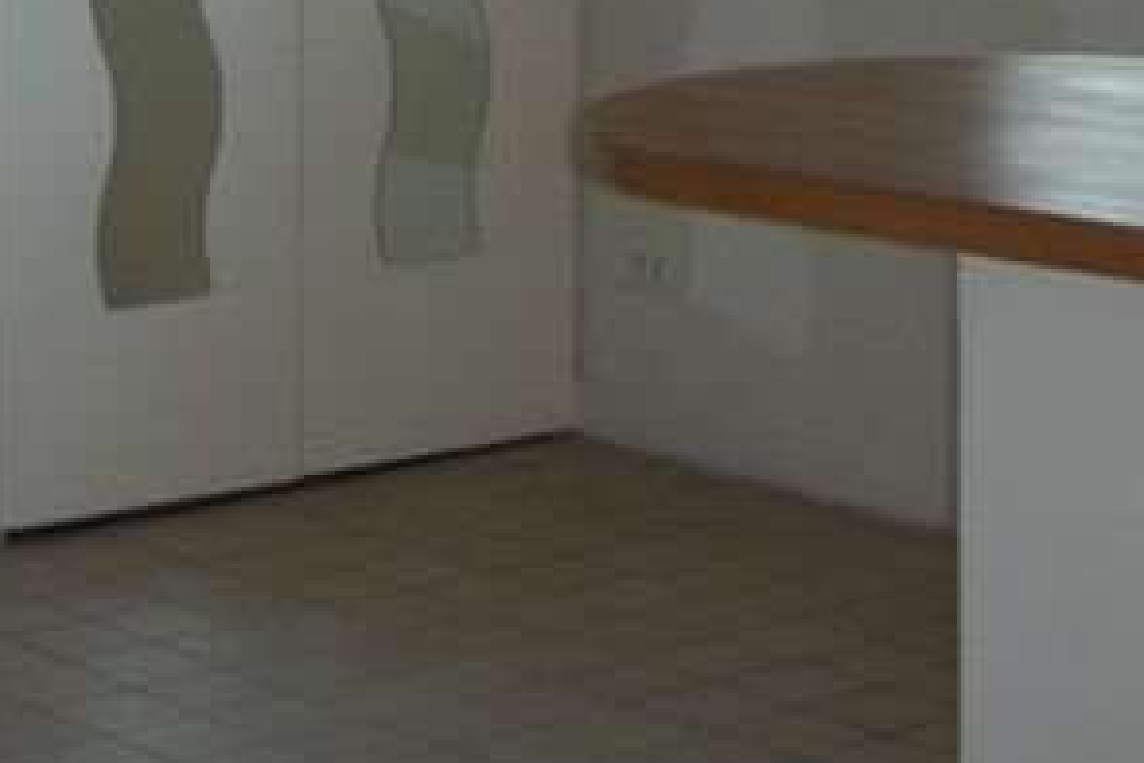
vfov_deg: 10.5
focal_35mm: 124
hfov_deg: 16.0
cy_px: -557
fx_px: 3940
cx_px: -148
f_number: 3
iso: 53
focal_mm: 5.8
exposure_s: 1/30
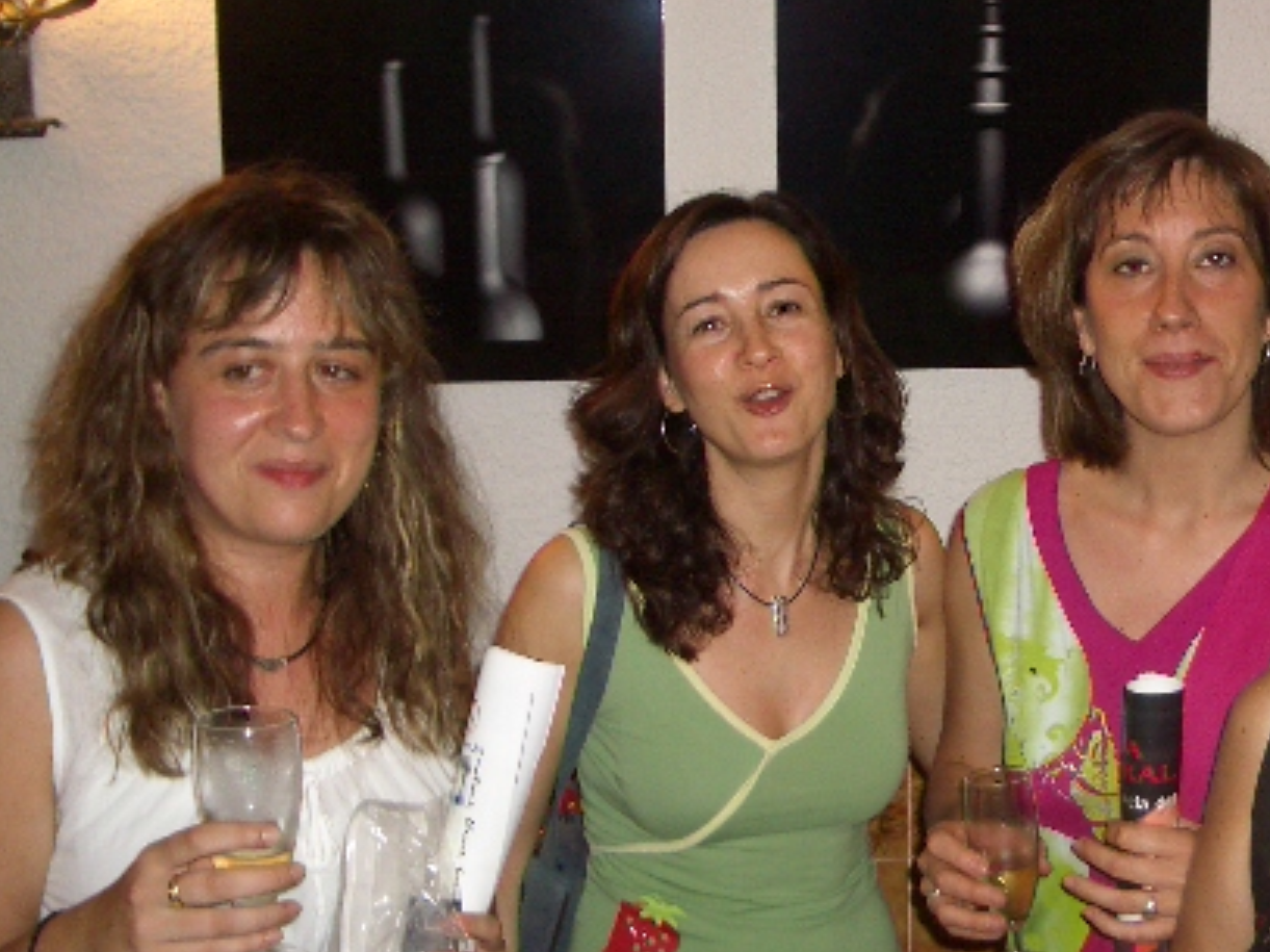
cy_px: 484
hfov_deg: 34.3
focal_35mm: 55
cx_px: 939
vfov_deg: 26.5
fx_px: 2017
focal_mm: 5.8
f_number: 2.6
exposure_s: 1/60
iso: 100
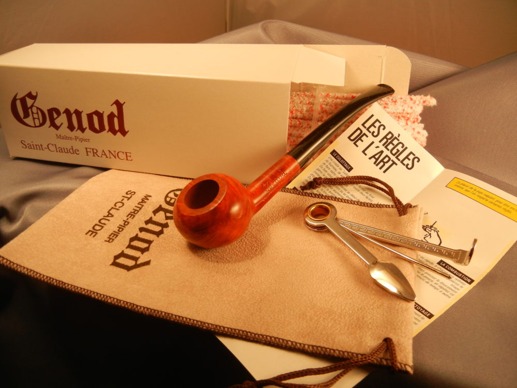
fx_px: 448
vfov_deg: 46.8
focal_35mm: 30
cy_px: 194
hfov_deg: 60.0
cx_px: 258
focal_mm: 5.4
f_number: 3.5
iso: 160
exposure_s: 1/390
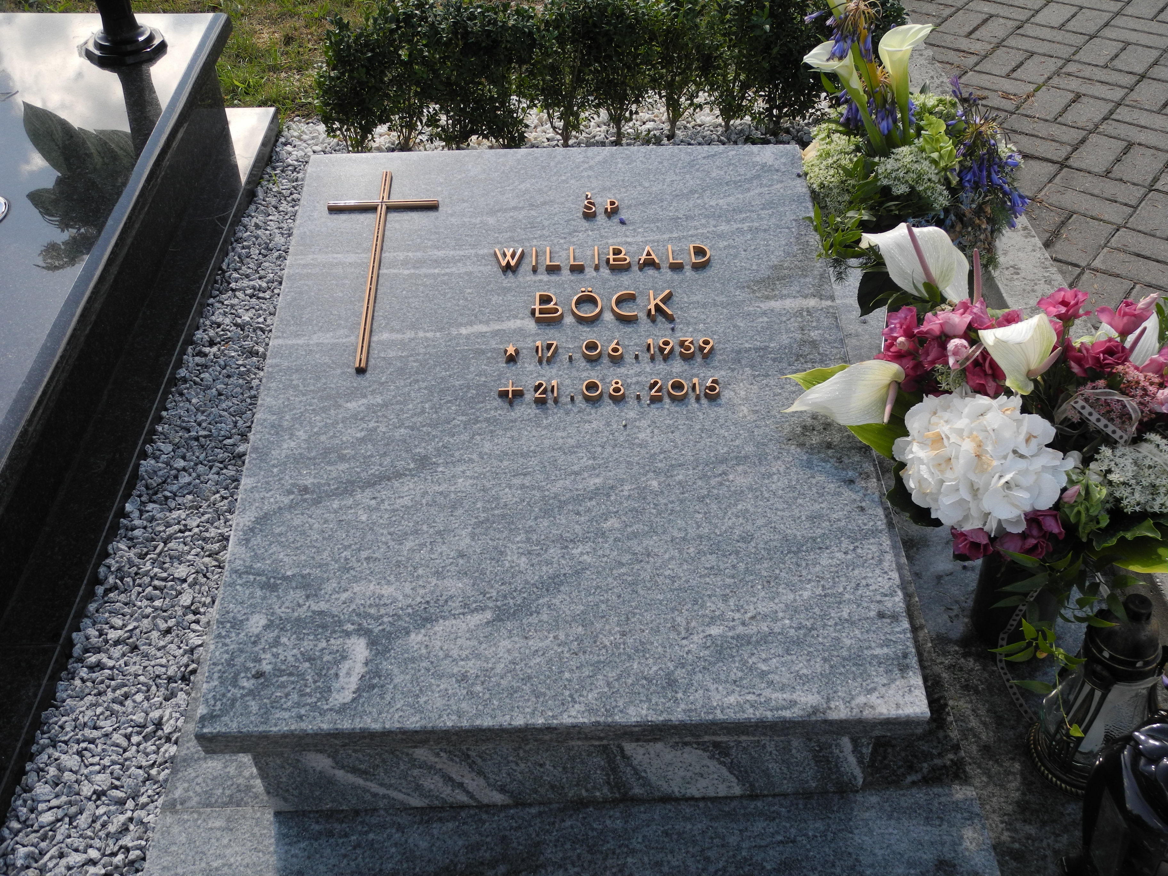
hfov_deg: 52.6
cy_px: 438
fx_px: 1181
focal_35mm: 35
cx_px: 584
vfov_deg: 40.7
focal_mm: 7.4
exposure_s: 1/640
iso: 100
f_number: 3.2
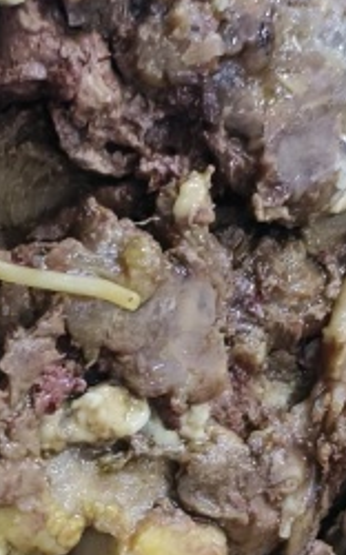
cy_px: 538
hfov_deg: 12.5
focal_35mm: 104
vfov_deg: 19.5
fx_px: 1571
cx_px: 80
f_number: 1.75
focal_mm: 5.5
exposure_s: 1/125
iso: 3955
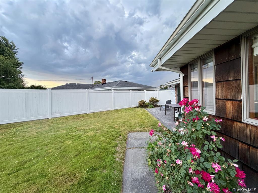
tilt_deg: -0.6
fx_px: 104
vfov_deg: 85.6
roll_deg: +0.9
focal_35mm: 14
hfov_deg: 102.1
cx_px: 129
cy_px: 96
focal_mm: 2.22
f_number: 2.2
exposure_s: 1/121
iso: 200
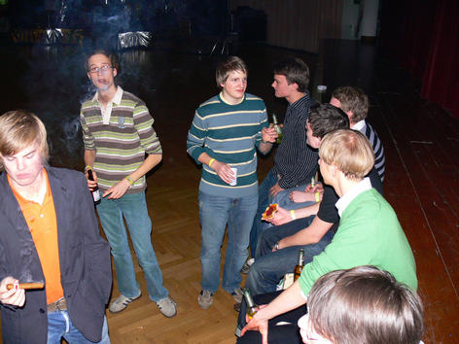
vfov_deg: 40.7
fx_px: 464
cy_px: 172
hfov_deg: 52.6
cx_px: 230
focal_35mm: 35
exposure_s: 1/30
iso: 125
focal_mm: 7.4
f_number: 2.8
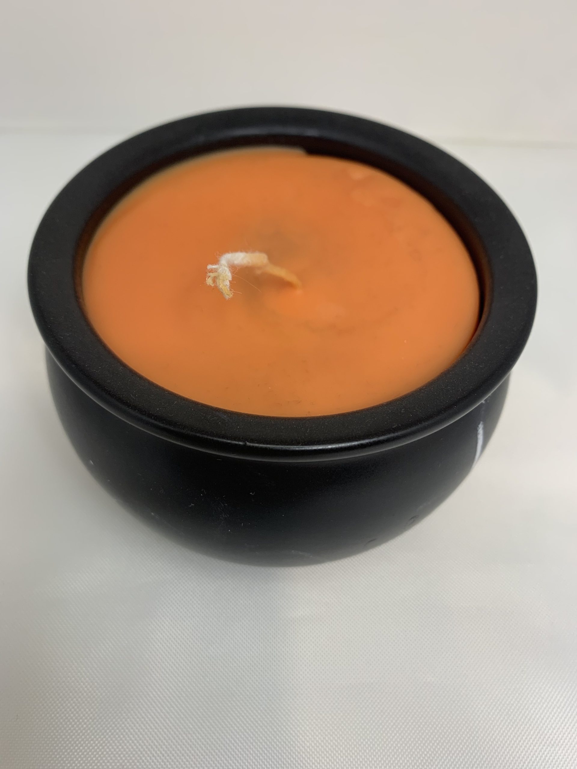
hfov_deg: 53.1
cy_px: 384
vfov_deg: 67.3
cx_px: 288
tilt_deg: -52.1
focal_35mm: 26
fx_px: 578
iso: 50
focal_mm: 4.25
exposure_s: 1/60
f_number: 1.8
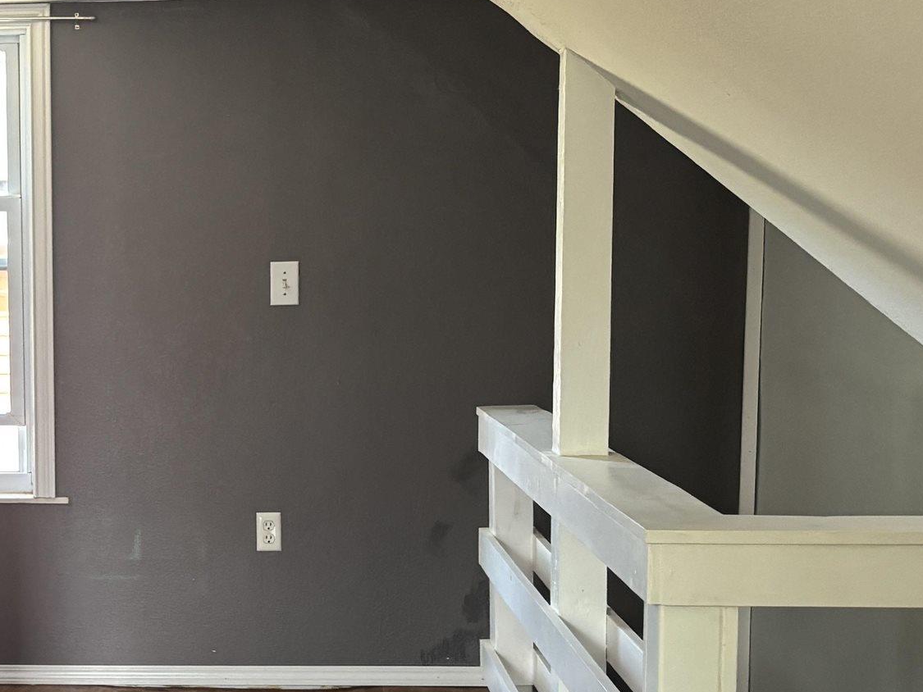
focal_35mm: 71
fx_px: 1893
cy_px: 501
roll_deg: +1.1
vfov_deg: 20.6
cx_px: 66
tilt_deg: -6.0
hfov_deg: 26.3
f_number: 1.6
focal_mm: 5.96
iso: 200
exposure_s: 1/60
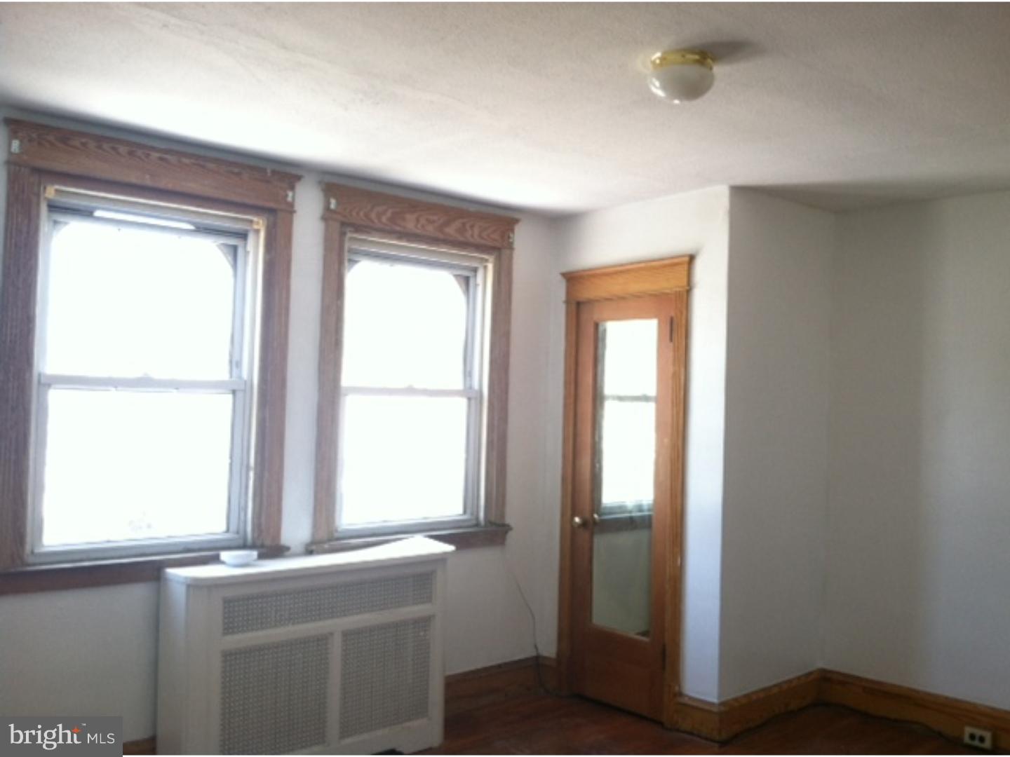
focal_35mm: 35
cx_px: 505
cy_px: 378
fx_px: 1021
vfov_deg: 40.7
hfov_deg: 52.6
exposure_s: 1/30
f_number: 2.8
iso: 80
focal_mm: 3.85
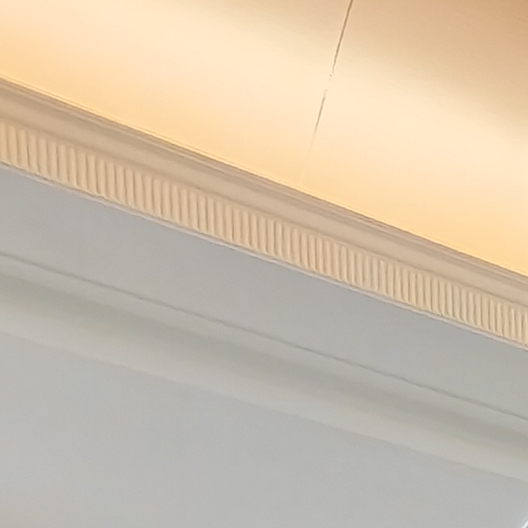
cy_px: 1251
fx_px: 1260
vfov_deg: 14.9
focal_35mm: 73
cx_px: 1152
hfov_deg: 16.1
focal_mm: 1.82
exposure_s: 1/60
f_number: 2
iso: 160
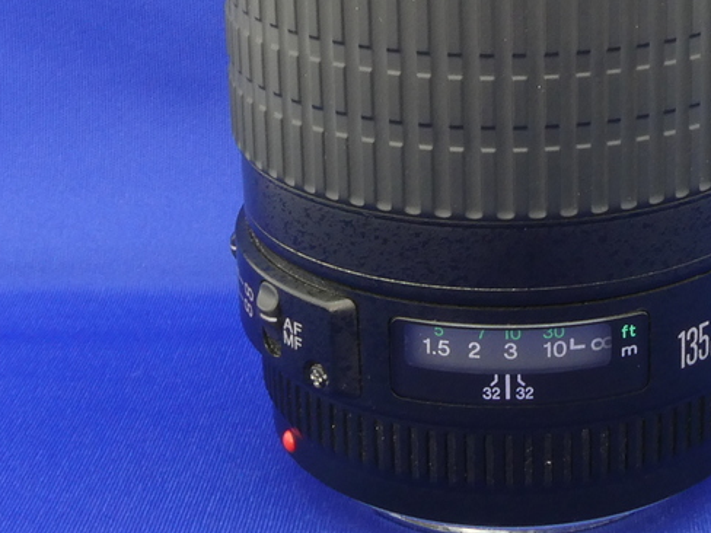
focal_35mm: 86
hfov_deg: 22.5
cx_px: 538
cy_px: 13
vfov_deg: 16.8
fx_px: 1766
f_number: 8
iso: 200
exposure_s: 1
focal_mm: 6.3
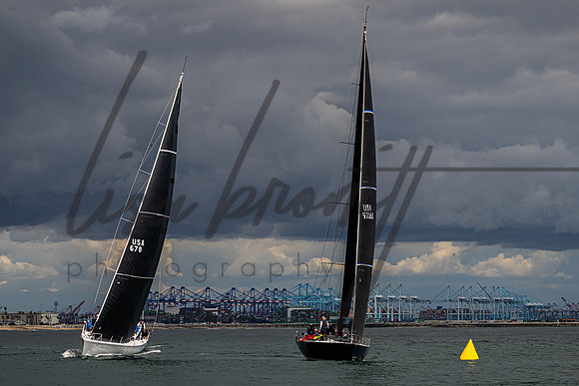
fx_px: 2523
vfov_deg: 8.8
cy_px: 195
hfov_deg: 13.1
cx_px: 266
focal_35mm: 157
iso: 400
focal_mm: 120
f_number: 5.6
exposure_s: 1/5000
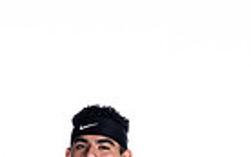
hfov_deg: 9.7
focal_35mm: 216
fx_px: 1476
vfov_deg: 5.8
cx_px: 131
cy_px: 374
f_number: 5.6
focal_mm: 65
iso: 400
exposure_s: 1/250
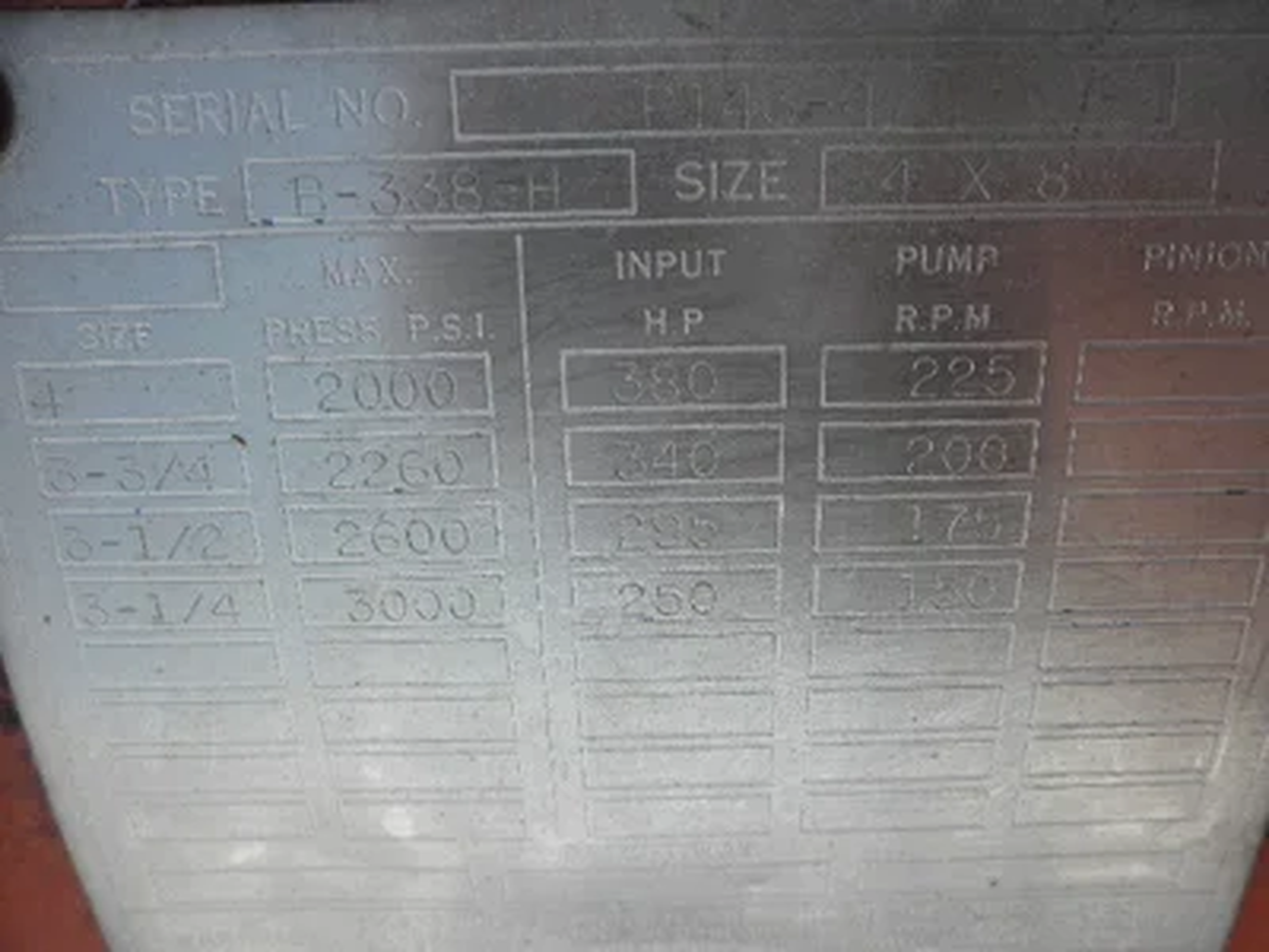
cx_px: 634
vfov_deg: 40.7
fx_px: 1283
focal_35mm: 35
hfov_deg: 52.6
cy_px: 476
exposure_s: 1/250
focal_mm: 6.1
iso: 64
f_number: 3.2
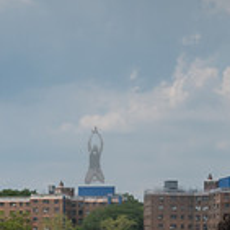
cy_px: 234
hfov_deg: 10.7
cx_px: 153
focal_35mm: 163
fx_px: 1225
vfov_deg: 10.6
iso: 160
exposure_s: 1/1250
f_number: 5
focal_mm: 35
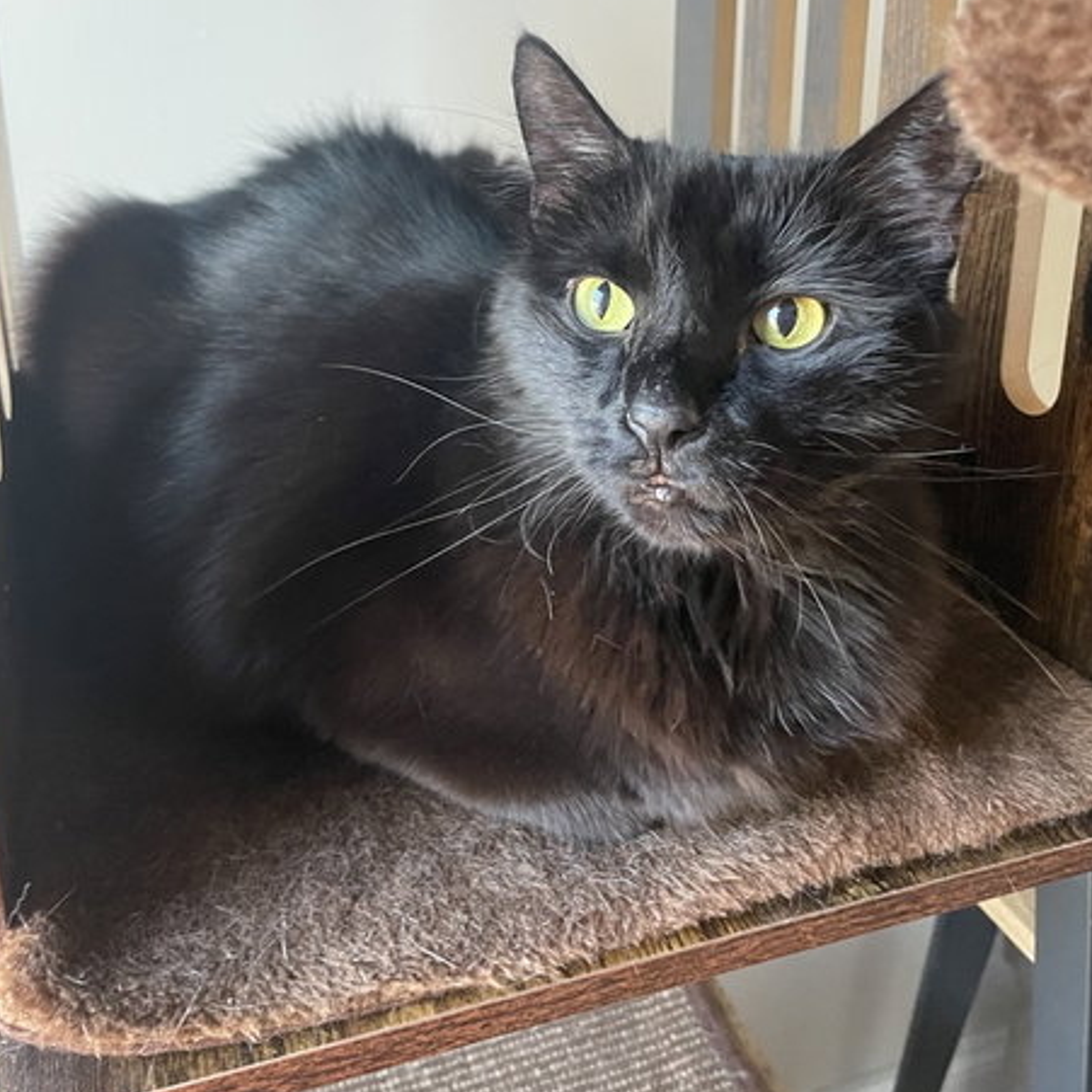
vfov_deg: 47.8
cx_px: 540
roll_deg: +0.7
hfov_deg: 48.4
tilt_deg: -17.1
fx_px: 1213
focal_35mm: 34
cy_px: 381
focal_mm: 4.2
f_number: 1.6
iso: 400
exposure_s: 1/60
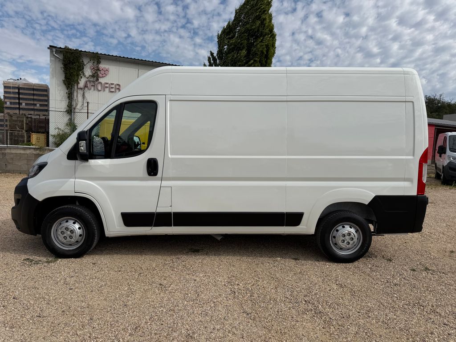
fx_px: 316
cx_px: 228
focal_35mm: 24
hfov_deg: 71.6
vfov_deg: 56.8
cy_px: 171
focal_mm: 6.76
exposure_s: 1/9091
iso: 80
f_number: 1.78
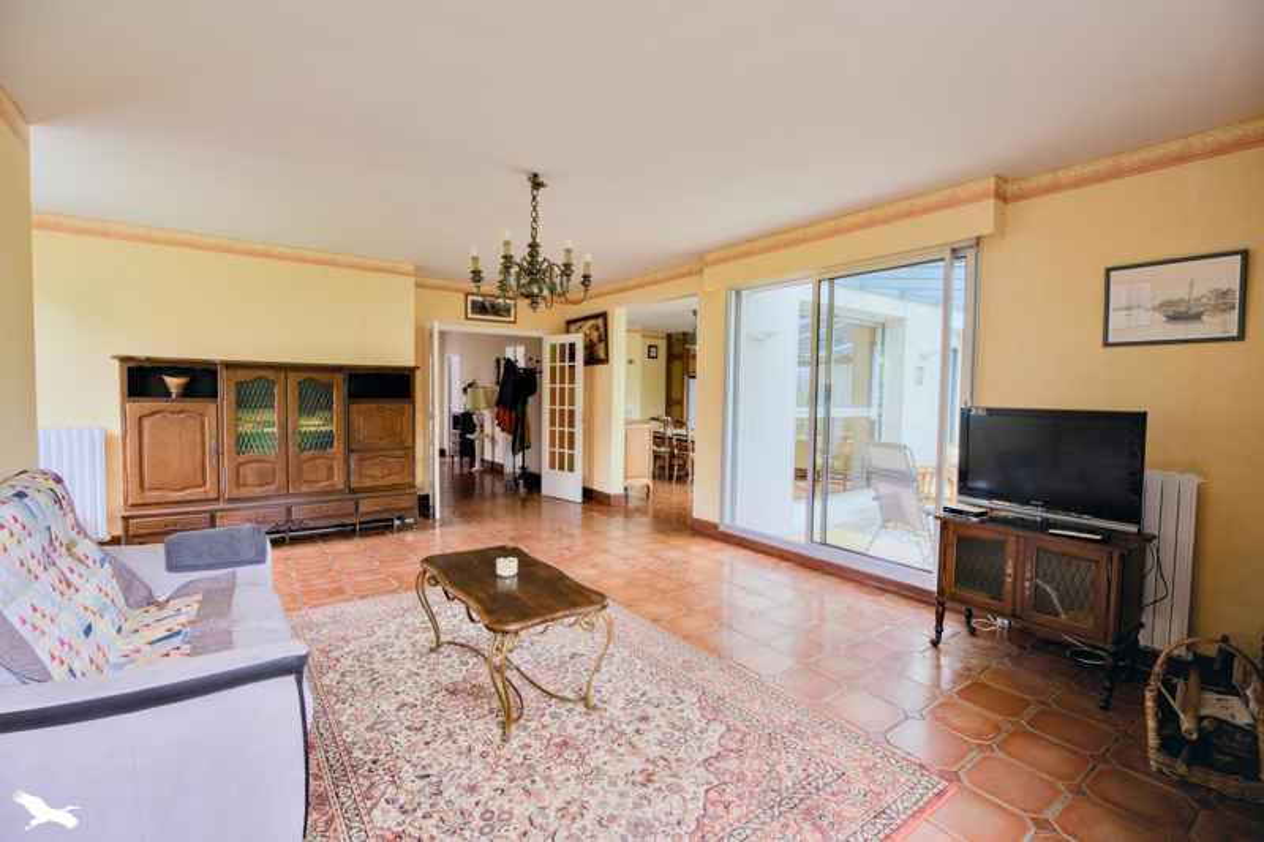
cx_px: 632
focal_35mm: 16
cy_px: 421
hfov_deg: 96.7
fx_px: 562
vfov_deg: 73.7
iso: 800
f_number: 8
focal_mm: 16
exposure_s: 1/125
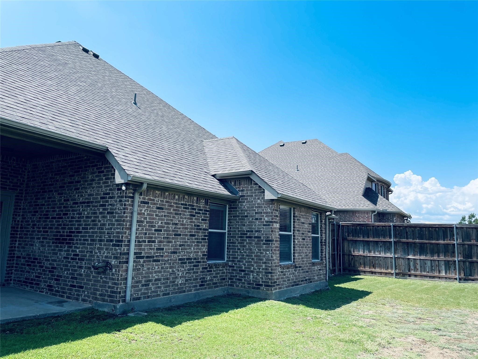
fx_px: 359
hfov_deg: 67.3
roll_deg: -1.9
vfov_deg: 53.1
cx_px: 239
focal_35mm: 26
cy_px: 180
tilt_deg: +9.2
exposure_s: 1/3205
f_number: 1.6
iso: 32
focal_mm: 4.2
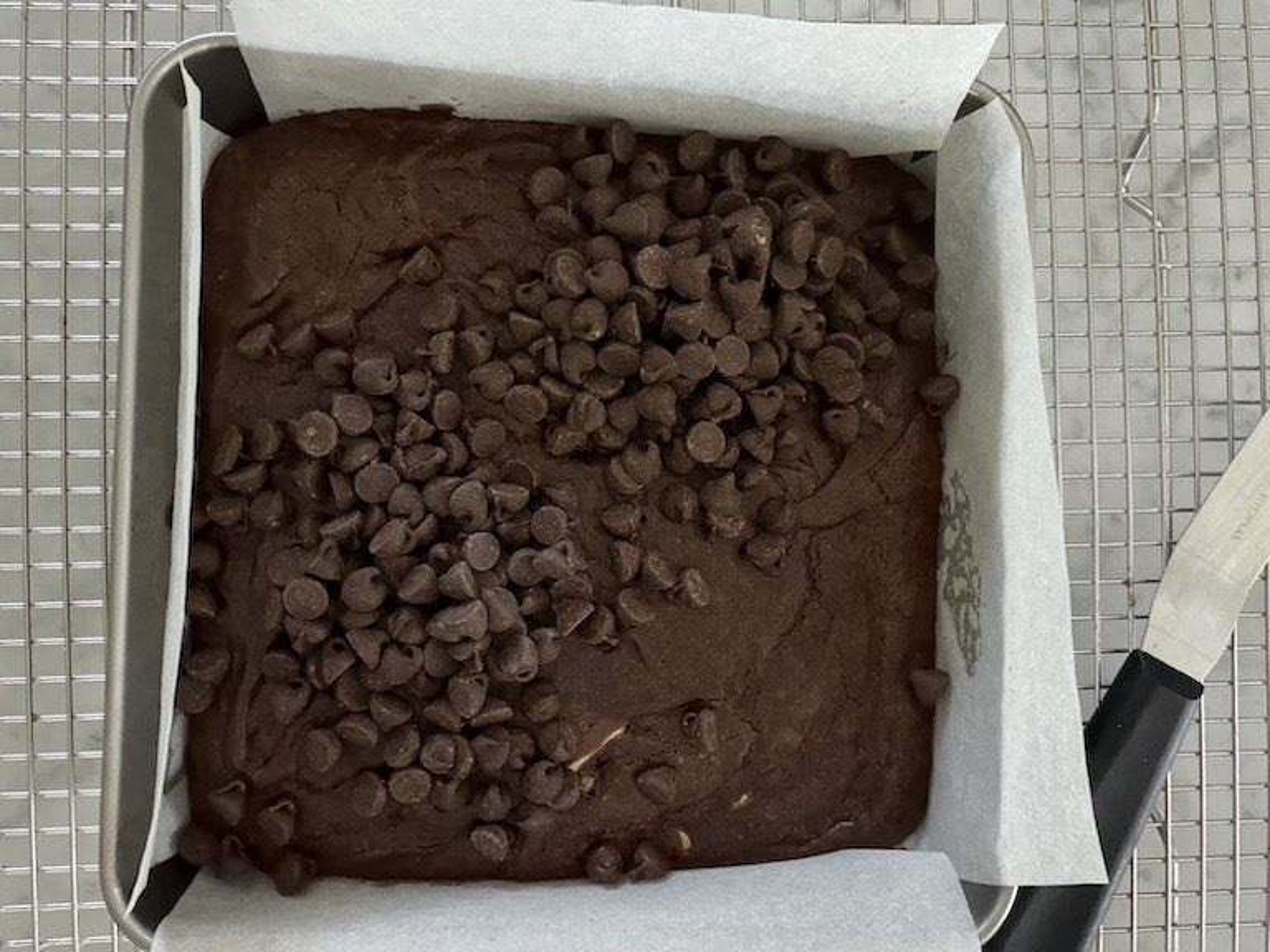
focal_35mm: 30
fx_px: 1101
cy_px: 476
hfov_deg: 60.0
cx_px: 635
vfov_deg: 46.8
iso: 640
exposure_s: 1/16
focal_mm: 2.71
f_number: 1.9
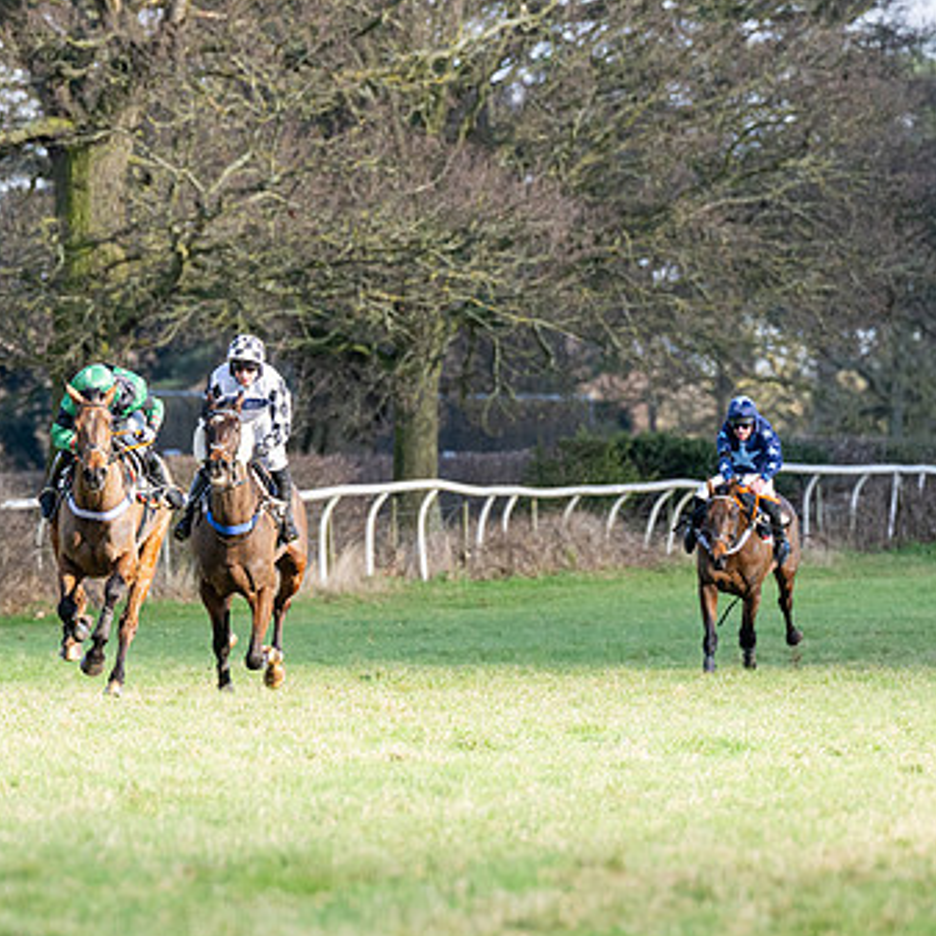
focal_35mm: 538
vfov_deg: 3.3
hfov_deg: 3.3
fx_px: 16458
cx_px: 117
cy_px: 639
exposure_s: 1/2000
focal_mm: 200
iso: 400
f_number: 4
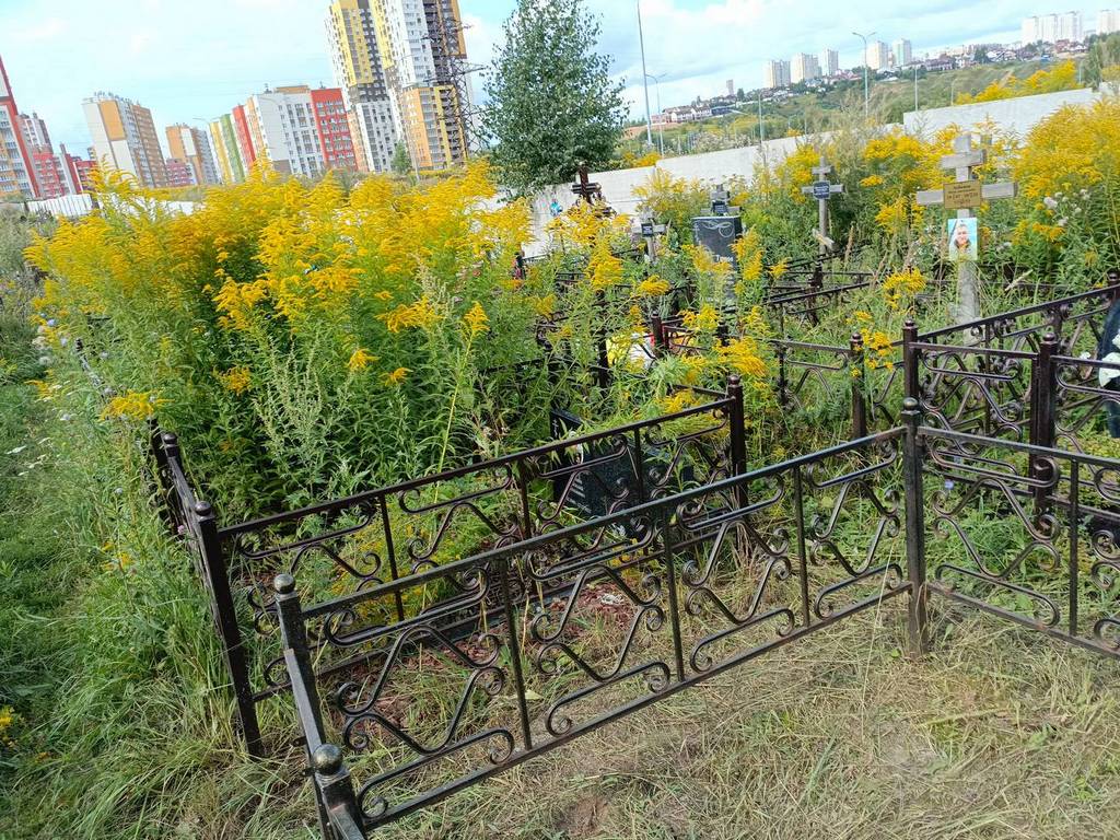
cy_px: 420
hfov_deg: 69.4
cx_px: 560
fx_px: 809
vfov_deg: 54.9
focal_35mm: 25
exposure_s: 1/535
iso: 112
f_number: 1.69
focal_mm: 4.76
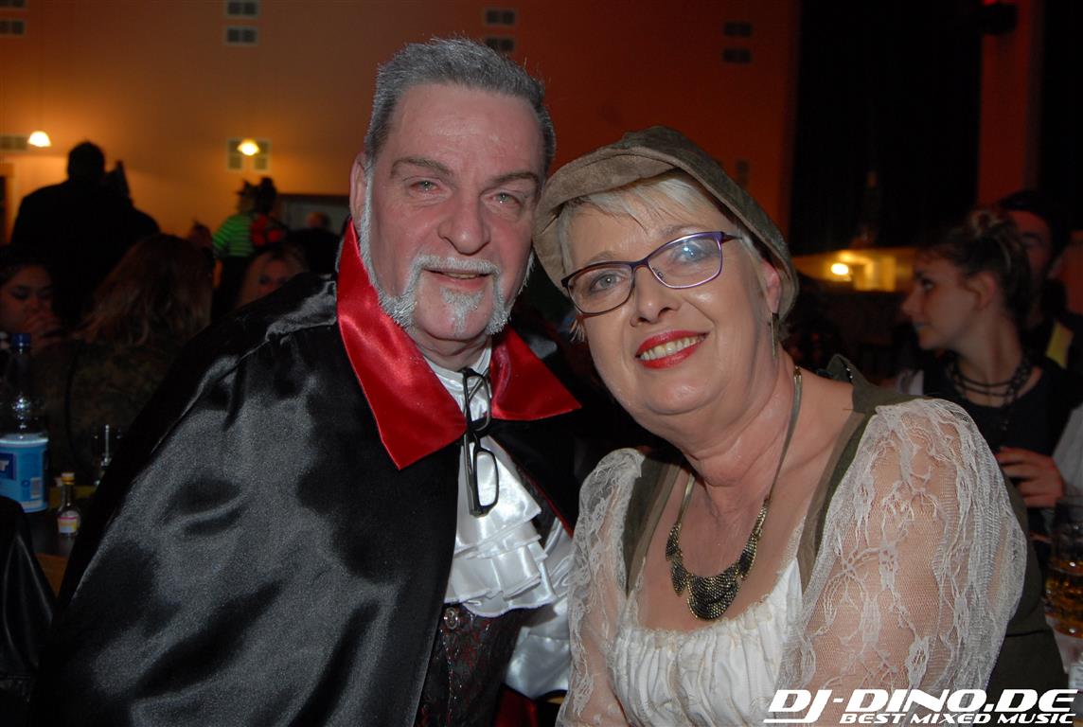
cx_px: 542
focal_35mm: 36
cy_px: 364
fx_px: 1085
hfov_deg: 53.0
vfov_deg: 37.0
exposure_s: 1/15
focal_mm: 24
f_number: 5.6
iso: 400
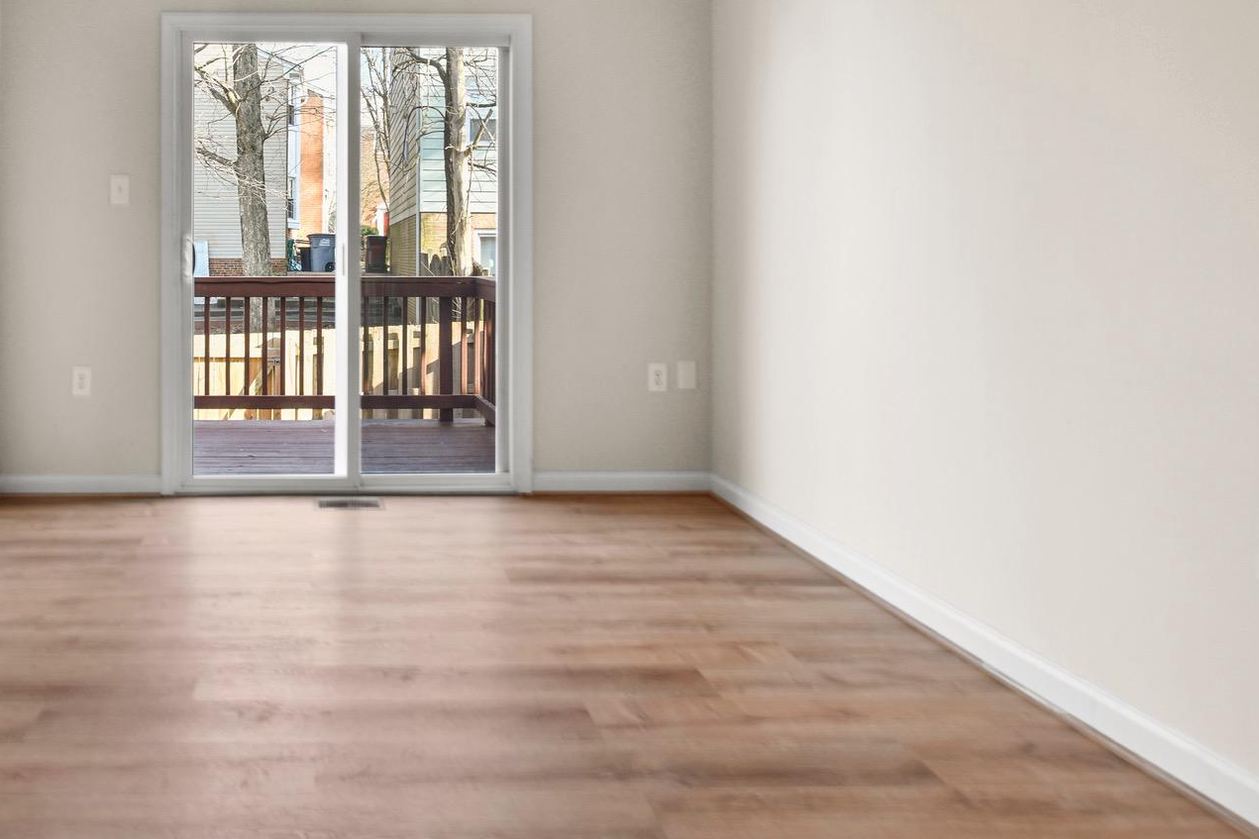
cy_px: 184
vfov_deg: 43.1
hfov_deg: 61.7
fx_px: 1014
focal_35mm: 29
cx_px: 392
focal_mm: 12
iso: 100
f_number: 6.3
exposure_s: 1/4
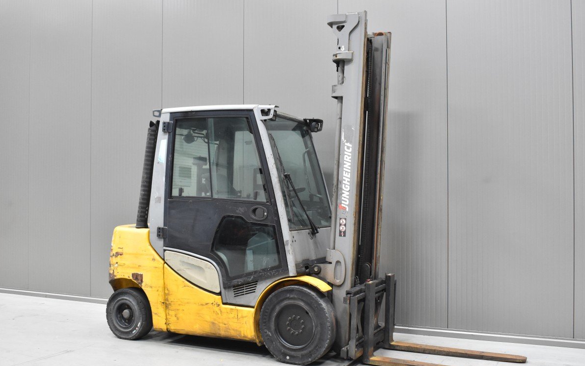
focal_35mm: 37
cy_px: 192
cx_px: 291
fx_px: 590
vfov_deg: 34.4
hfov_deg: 52.7
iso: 2000
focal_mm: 24
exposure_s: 1/30
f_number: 5.6
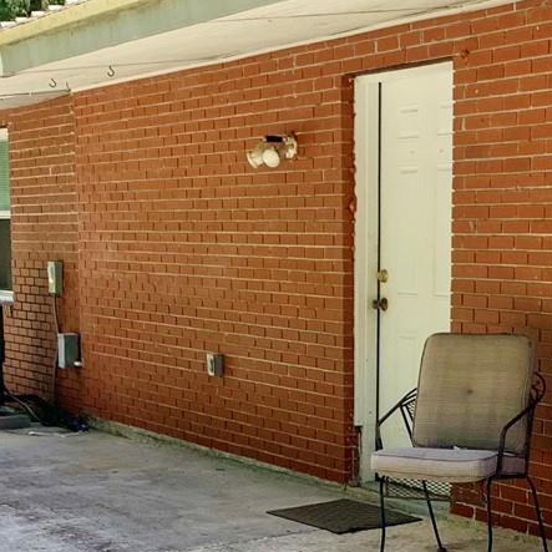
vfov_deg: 20.5
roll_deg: -1.8
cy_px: 487
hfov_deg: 20.5
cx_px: 497
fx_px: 1497
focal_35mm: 83
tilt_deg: -7.7
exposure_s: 1/1368
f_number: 1.8
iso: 25
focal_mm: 4.25
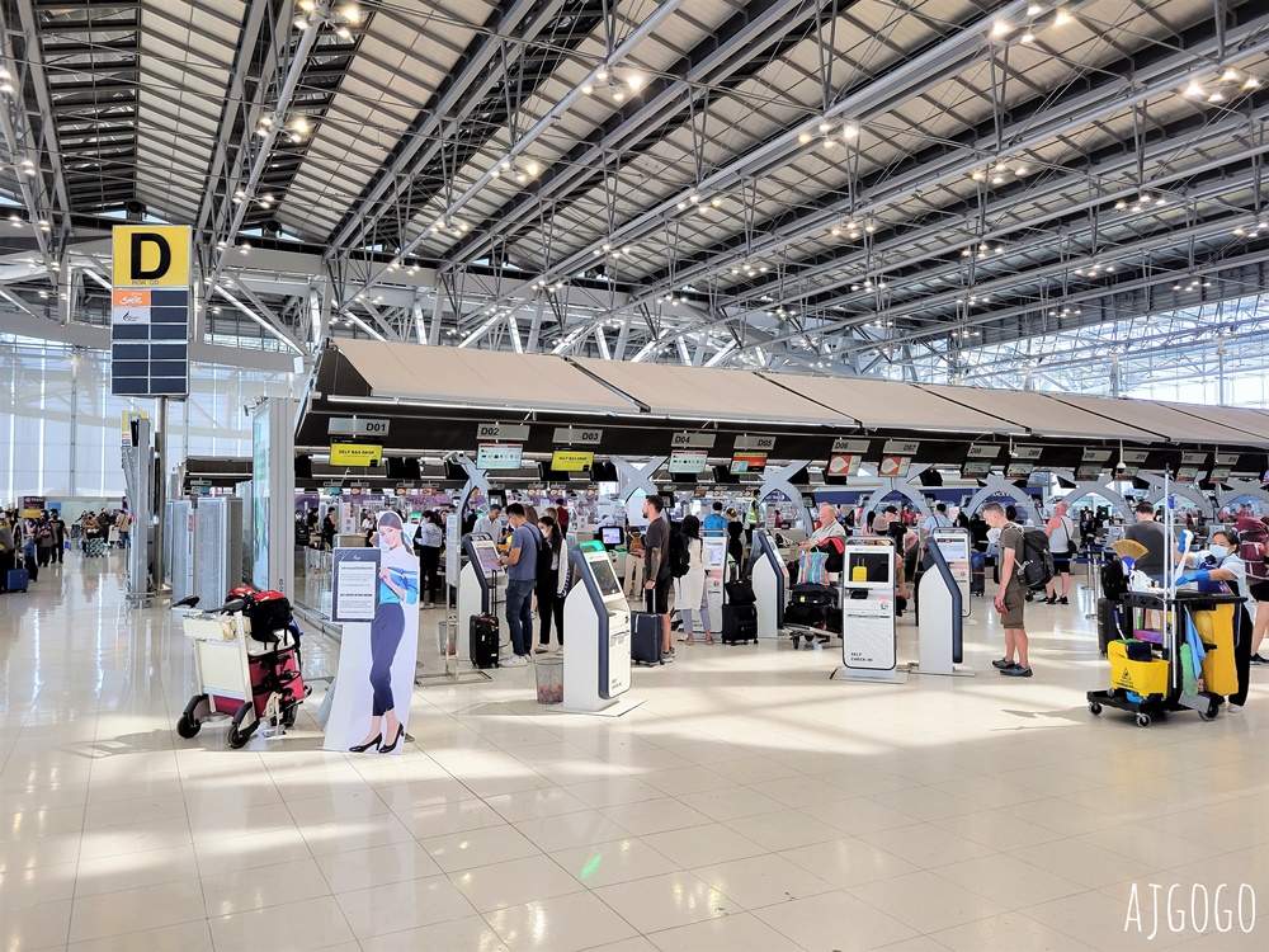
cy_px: 476
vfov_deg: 53.1
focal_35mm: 26
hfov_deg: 67.3
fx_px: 953
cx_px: 634
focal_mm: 5.4
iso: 100
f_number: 1.8
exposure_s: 1/120
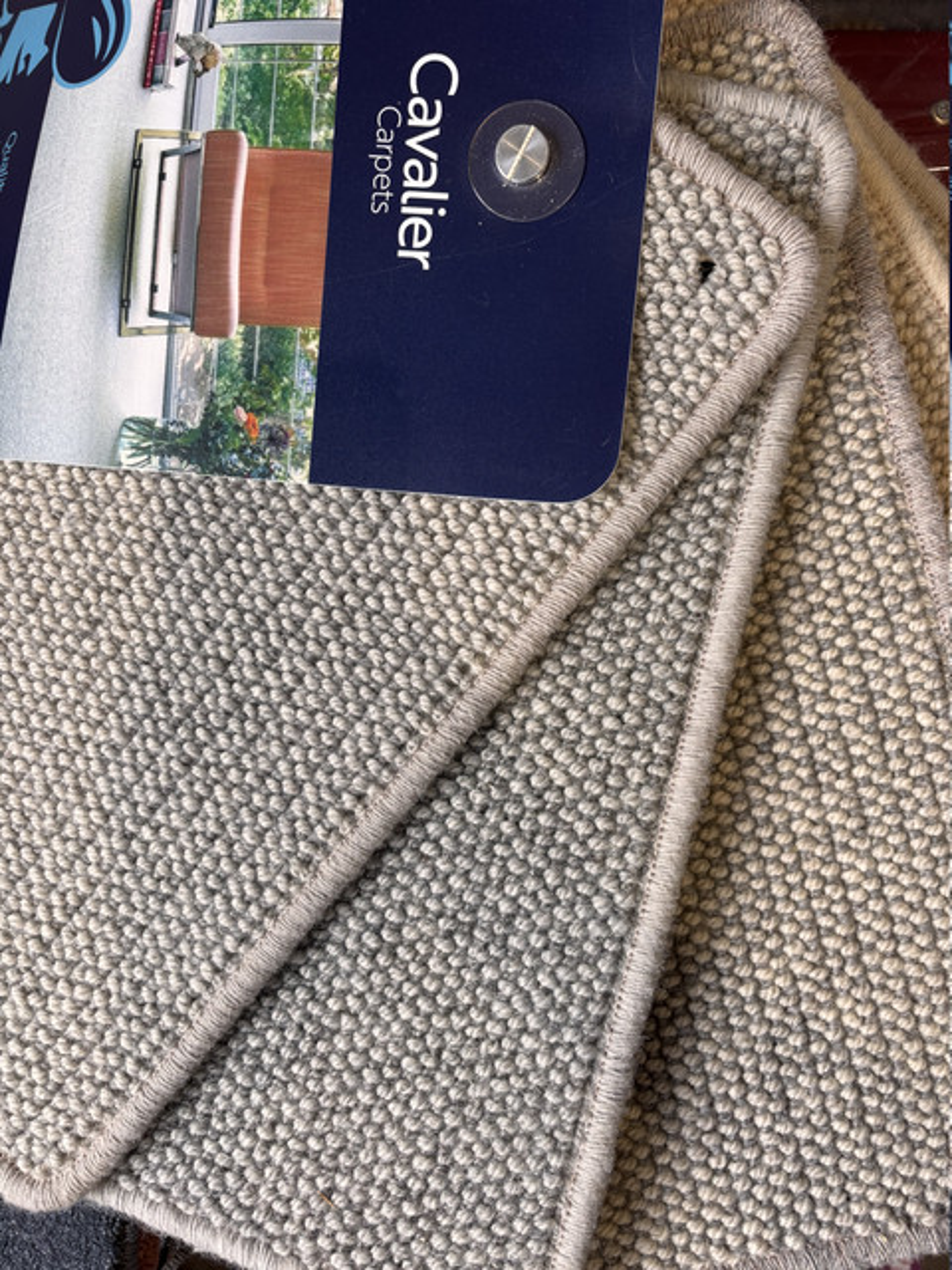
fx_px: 953
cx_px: 476
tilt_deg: -65.2
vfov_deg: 67.3
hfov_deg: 53.1
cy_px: 635
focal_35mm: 26
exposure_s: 1/100
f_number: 1.6
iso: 32
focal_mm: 5.96
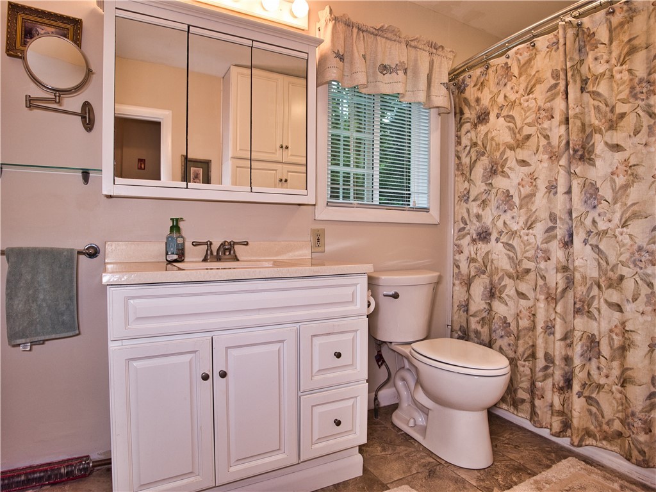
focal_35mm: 20
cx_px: 328
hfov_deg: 81.7
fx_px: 379
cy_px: 246
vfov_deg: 66.0
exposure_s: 1/125
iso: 200
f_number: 2
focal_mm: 10
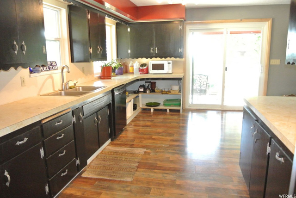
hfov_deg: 67.3
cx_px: 148
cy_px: 99
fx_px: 222
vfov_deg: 48.0
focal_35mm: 27
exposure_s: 1/60
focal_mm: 10
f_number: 3.5
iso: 1400
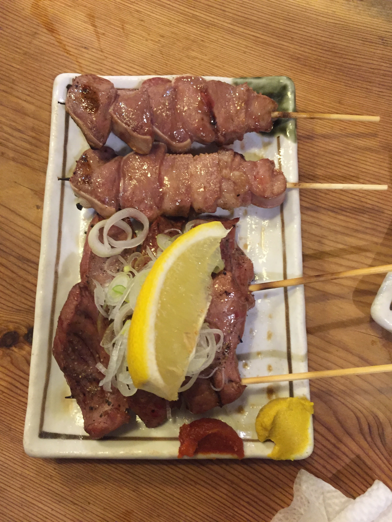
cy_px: 261
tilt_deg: -77.7
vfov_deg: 61.7
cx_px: 196
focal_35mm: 29
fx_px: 438
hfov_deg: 48.2
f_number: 2.2
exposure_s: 1/30
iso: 250
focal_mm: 4.15
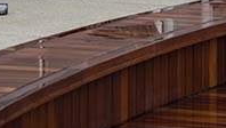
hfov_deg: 6.1
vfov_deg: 3.4
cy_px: -225
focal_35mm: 355
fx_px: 2130
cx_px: 45
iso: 110
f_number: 2.8
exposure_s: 1/1600
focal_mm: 70
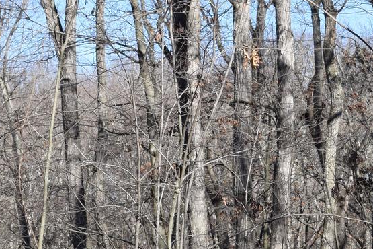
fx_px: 2008
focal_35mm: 194
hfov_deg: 10.6
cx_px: 140
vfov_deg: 7.1
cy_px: 230
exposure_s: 1/320
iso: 200
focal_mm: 35
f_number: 9
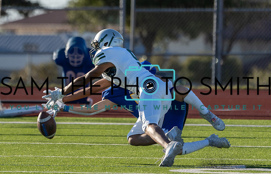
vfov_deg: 1.9
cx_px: 114
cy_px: 54
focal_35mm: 715
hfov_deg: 2.9
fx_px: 5318
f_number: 5.6
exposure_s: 1/1250
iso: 400
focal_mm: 400
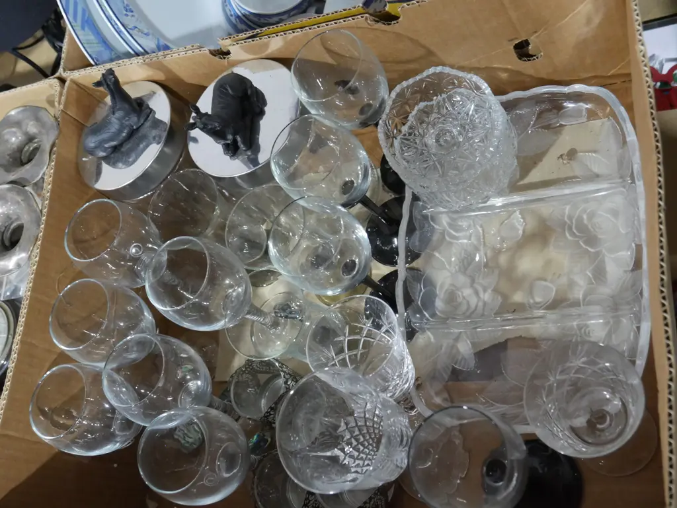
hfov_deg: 46.8
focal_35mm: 40
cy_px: 254
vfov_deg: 36.0
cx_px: 338
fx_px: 783
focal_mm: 20
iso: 3200
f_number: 4.5
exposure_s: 1/60
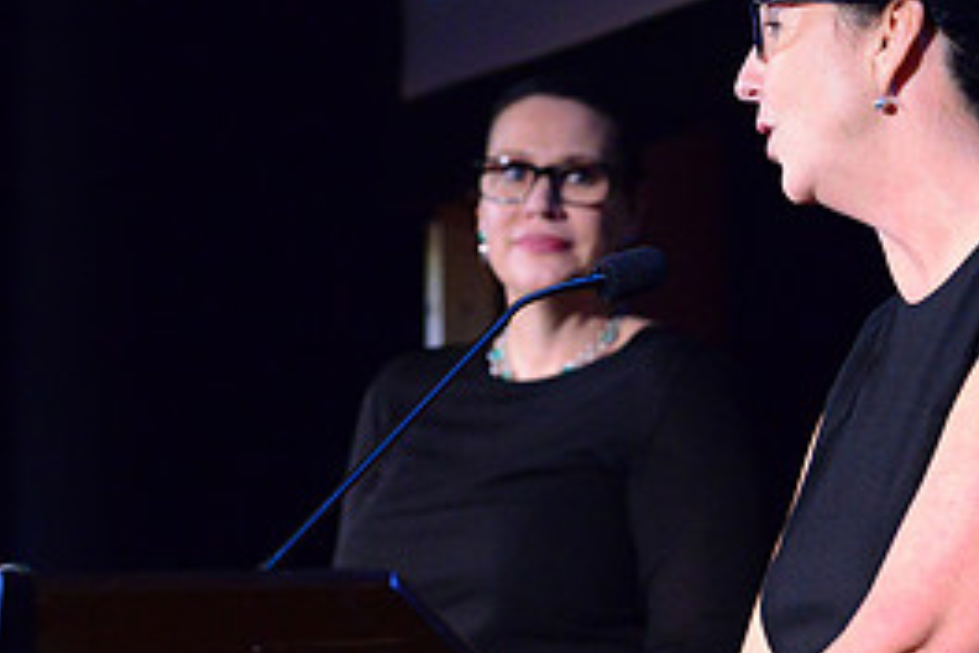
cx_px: 749
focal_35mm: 209
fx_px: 5683
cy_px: 228
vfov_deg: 6.6
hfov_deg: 9.8
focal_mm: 95
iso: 6400
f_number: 4
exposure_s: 1/200
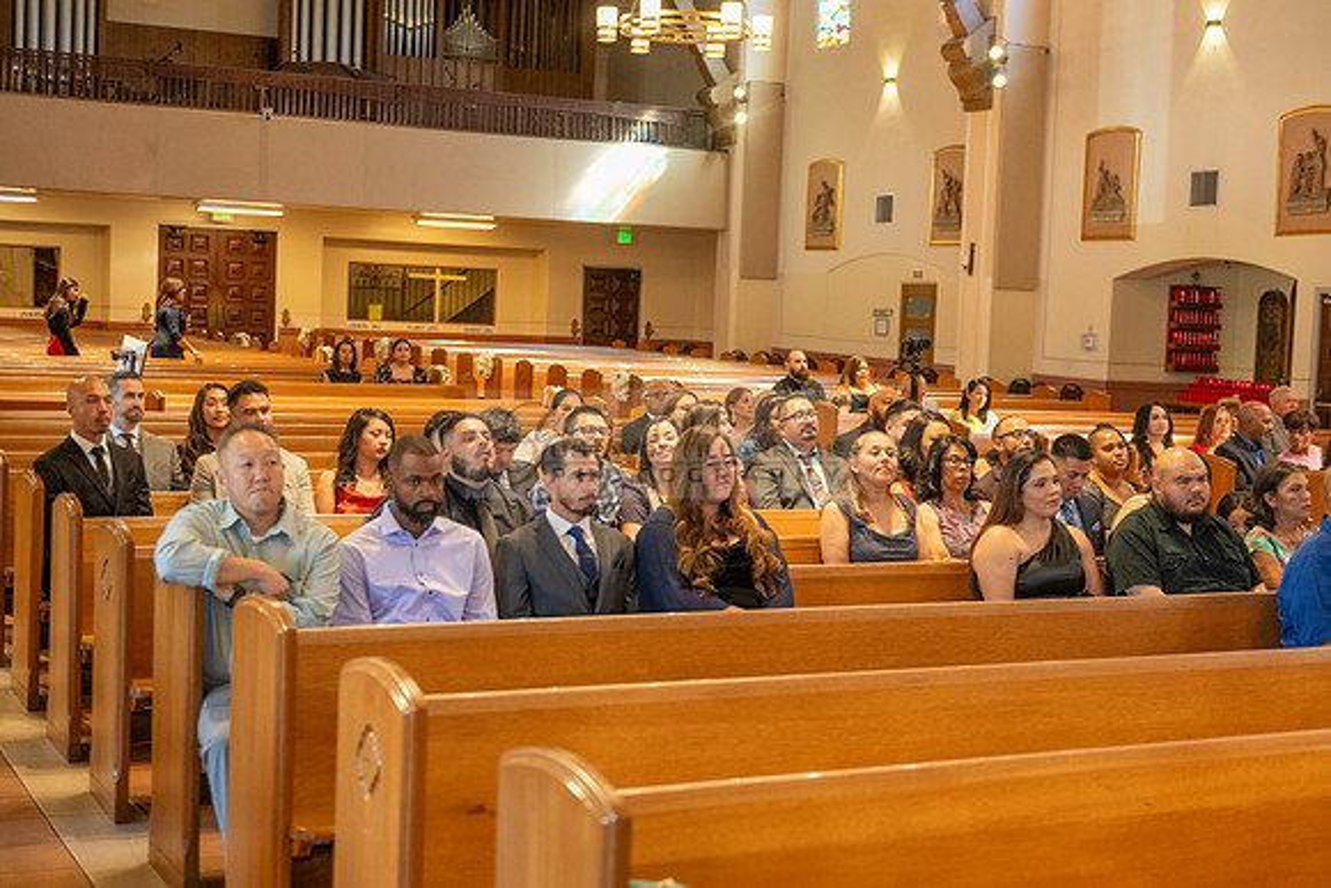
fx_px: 1923
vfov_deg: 26.0
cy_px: 444
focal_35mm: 52
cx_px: 666
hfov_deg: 38.2
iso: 1600
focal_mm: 52
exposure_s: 1/160
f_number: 2.8
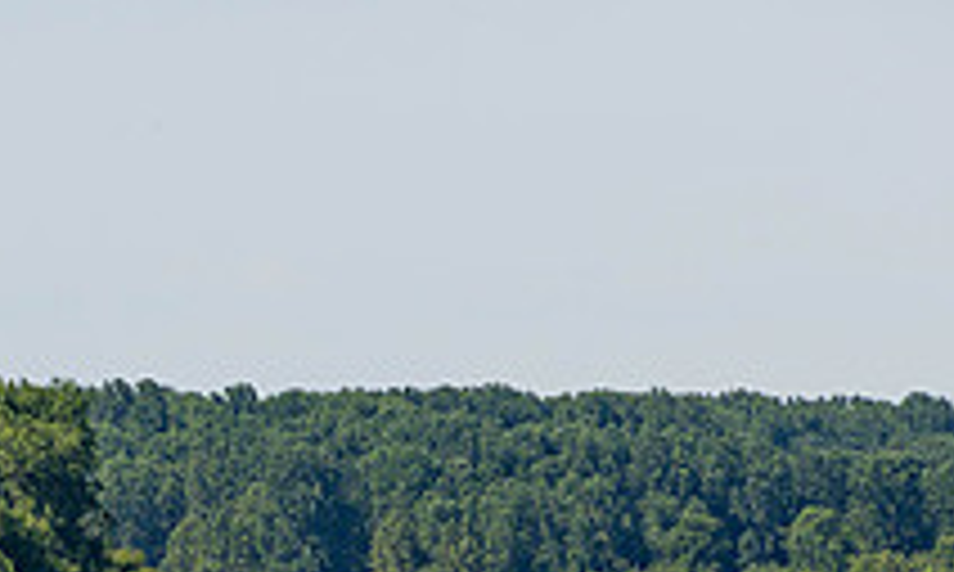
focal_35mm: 1043
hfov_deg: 2.0
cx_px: 380
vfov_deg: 1.2
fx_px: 26806
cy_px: 807
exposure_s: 1/250
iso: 64
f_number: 8
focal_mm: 300
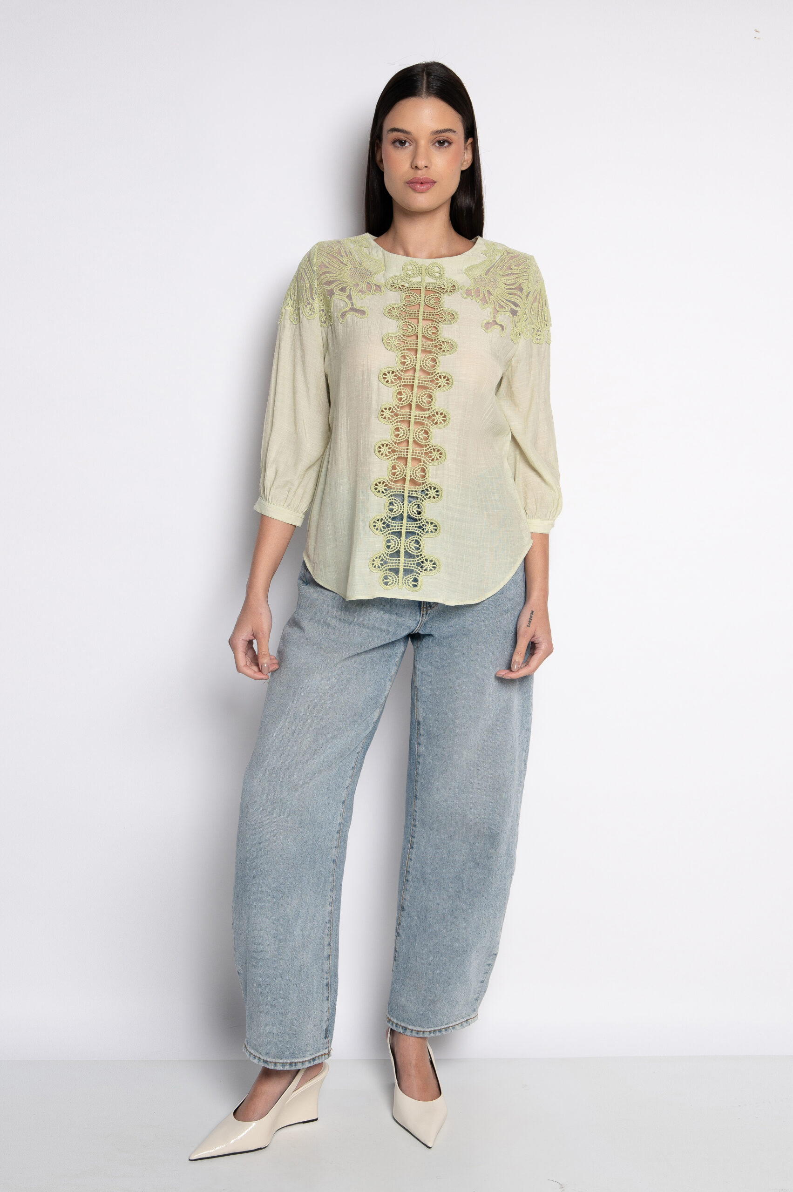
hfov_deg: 33.4
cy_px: 596
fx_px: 1324
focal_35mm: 40
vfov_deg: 48.5
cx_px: 396
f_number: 5
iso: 320
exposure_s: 1/125
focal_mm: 40
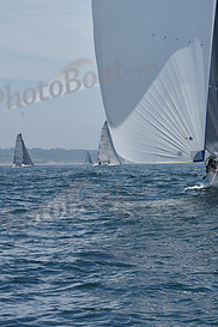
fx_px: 1508
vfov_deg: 12.2
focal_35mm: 166
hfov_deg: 8.2
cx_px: 219
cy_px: 5
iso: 250
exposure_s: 1/800
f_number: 11
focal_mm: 78
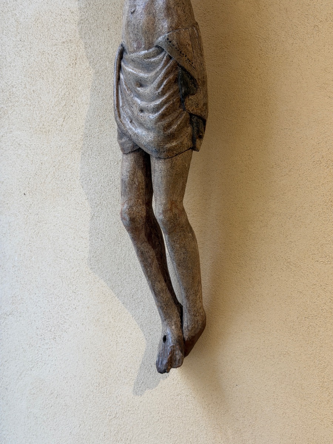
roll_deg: -0.5
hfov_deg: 30.3
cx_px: 166
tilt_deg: -4.8
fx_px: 616
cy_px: 222
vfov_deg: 39.7
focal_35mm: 48
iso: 80
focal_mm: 6.76
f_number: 1.78
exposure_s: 1/50
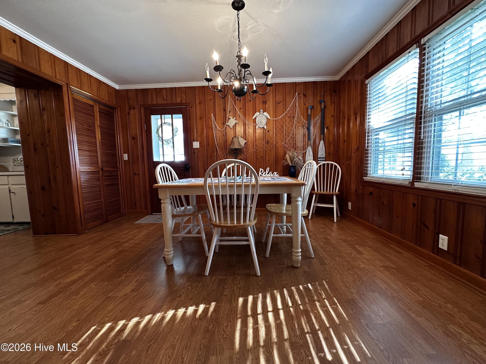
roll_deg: +1.4
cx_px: 243
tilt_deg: -5.2
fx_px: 197
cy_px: 182
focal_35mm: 14
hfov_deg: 102.1
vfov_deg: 85.7
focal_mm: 2.22
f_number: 2.2
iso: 250
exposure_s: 1/60
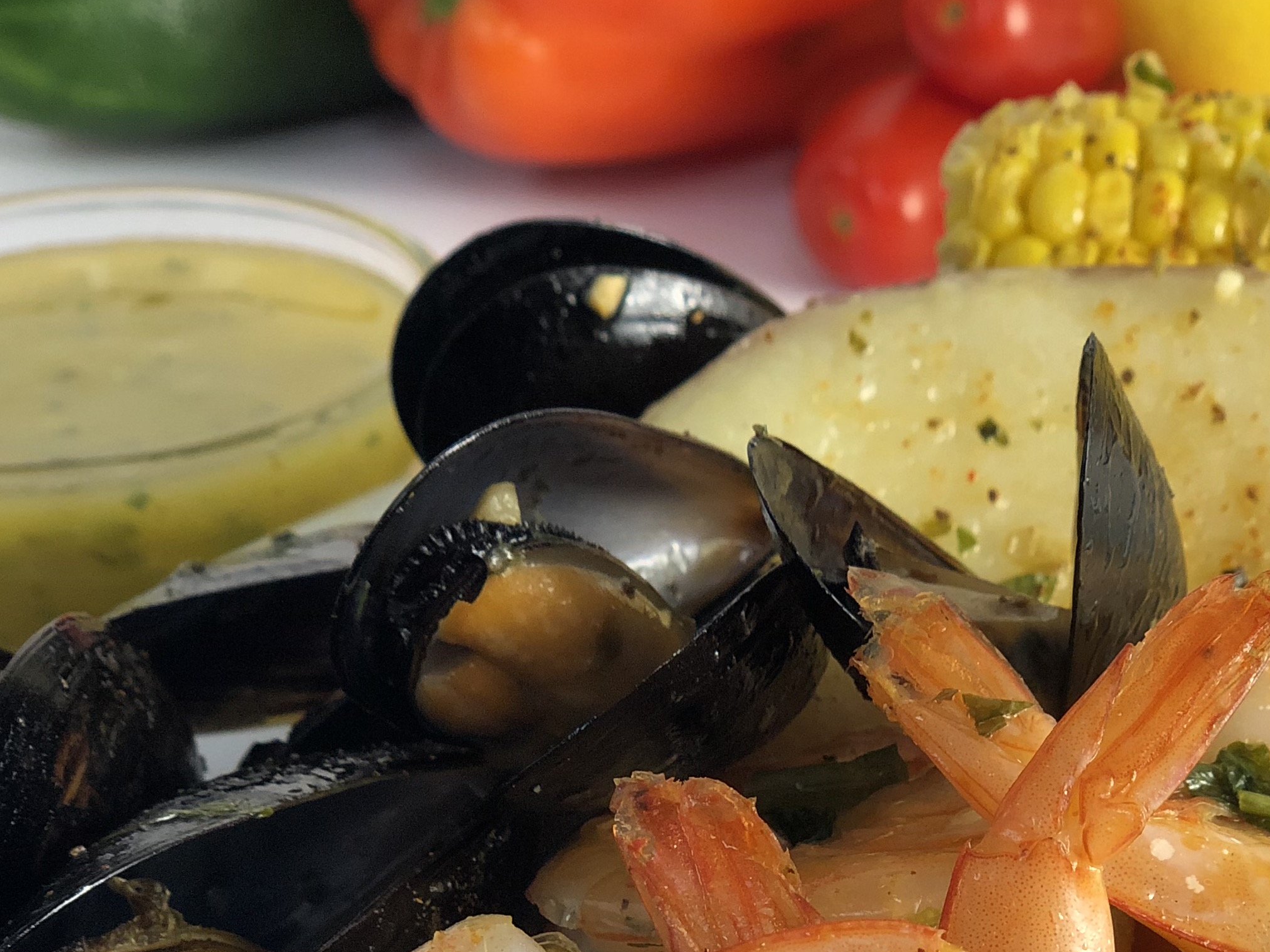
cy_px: 940
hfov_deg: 18.8
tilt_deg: -30.2
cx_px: 845
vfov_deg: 14.0
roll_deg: +2.0
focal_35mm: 104
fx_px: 3816
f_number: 2.4
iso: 32
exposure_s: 1/60
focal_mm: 6
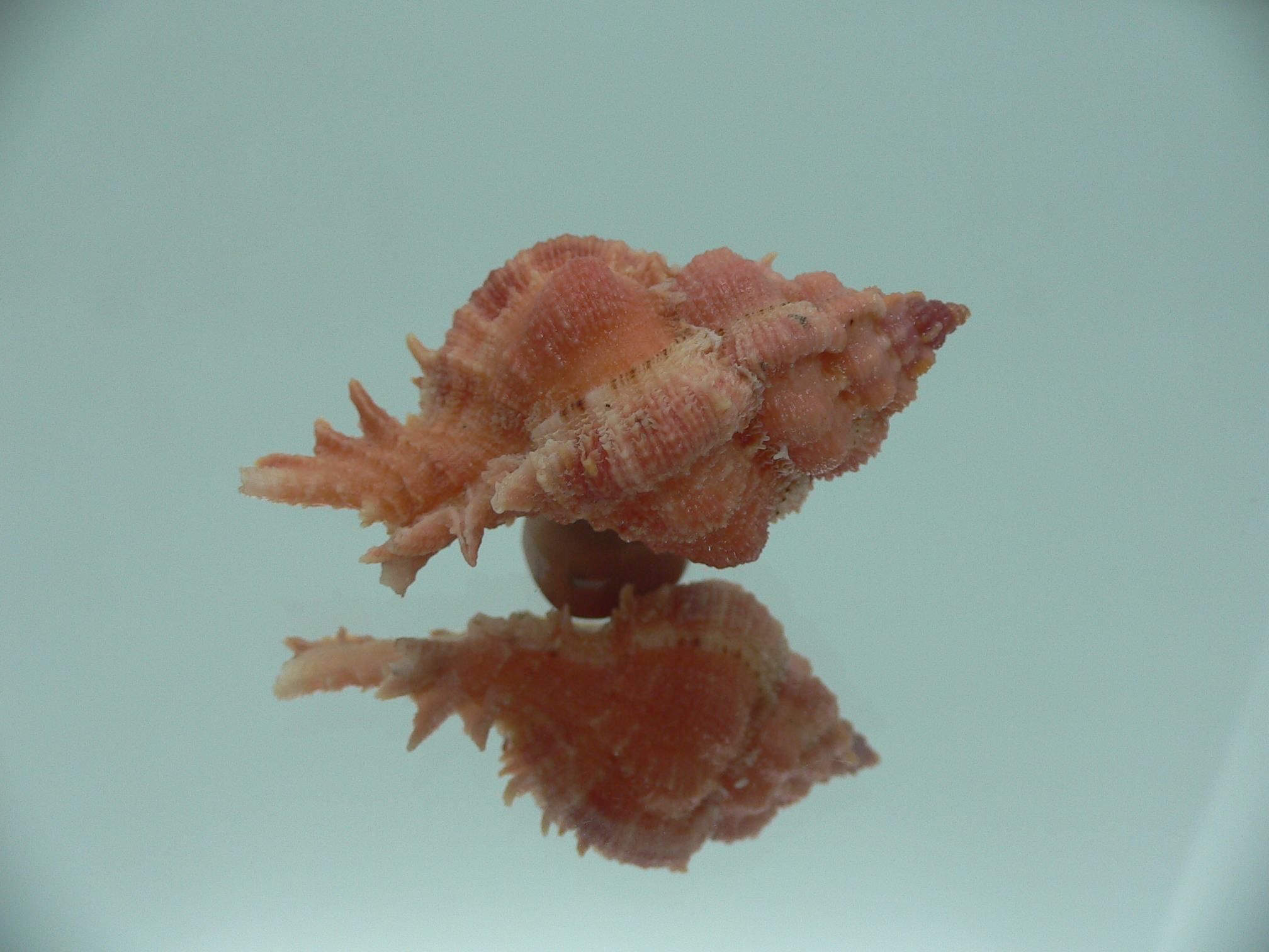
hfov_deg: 52.6
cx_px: 634
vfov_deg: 40.7
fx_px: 1283
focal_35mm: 35
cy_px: 476
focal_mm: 4.6
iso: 80
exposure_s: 1/60
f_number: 2.8
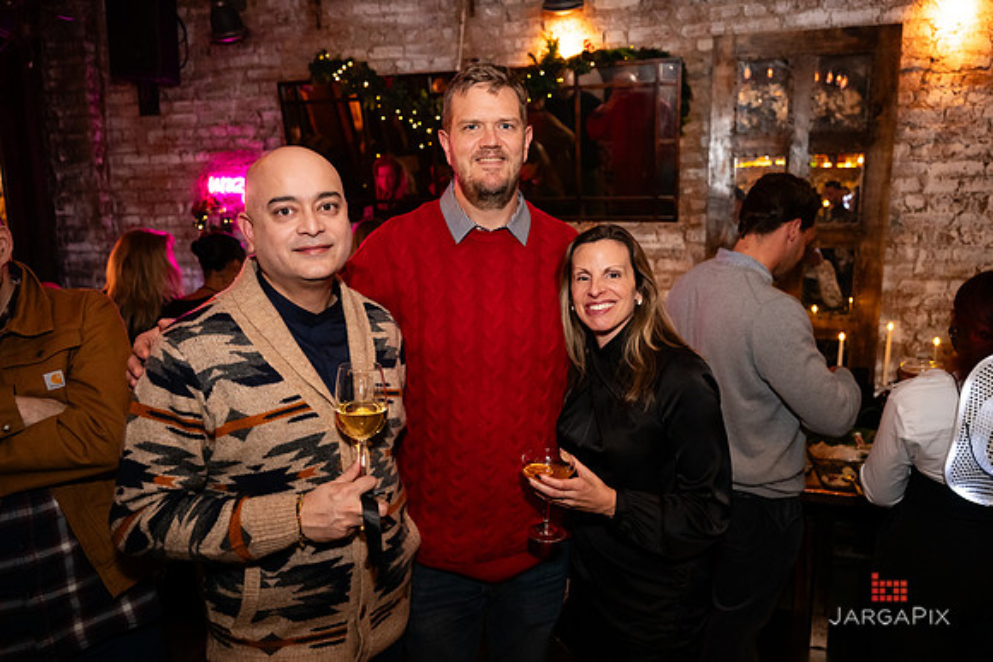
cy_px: 331
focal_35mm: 26
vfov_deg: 50.2
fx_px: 708
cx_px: 496
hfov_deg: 70.1
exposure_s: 1/100
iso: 3200
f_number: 3.2
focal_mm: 24
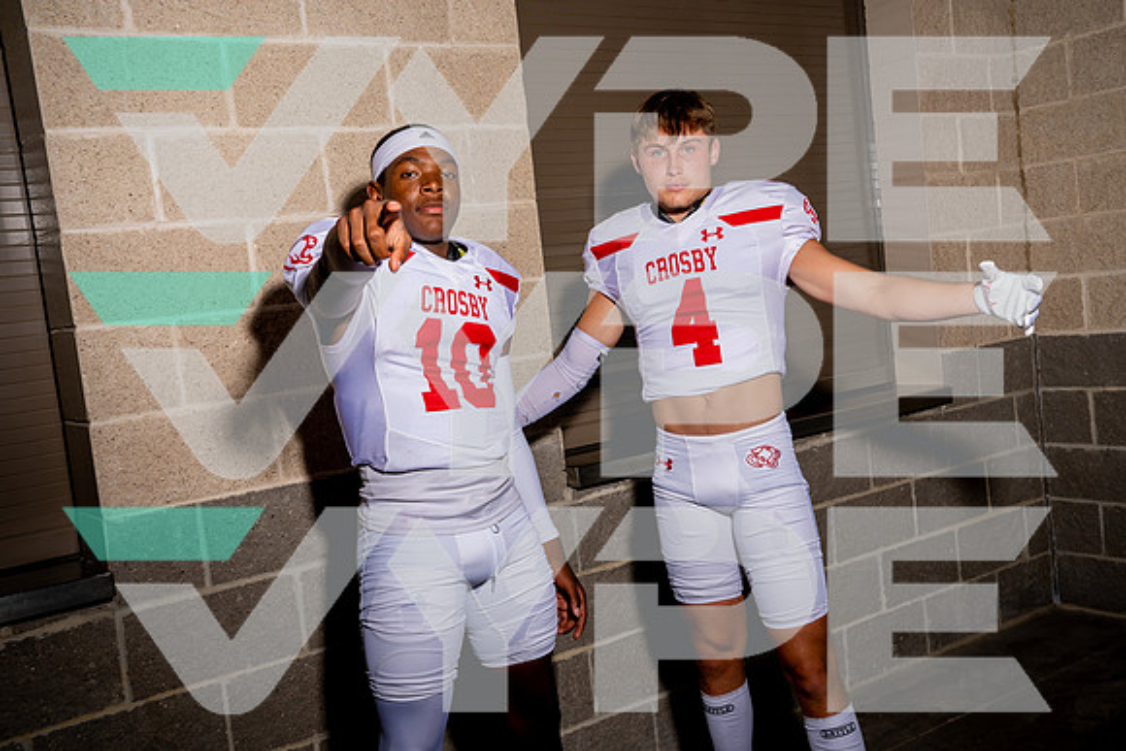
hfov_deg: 49.5
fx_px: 1220
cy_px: 376
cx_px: 563
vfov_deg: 34.2
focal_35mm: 39
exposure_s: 1/250
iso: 100
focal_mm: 39
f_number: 8
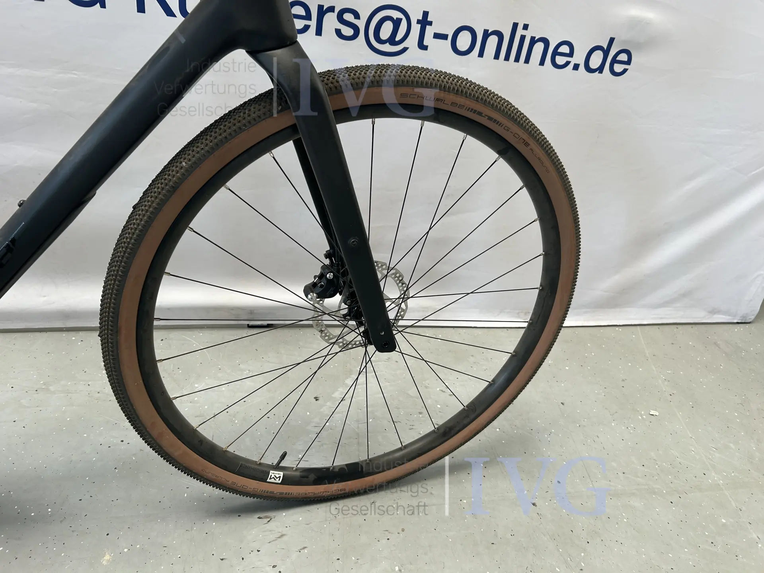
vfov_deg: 53.1
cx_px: 382
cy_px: 286
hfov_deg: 67.3
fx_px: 574
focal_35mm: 26
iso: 80
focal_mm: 5.7
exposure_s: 1/121
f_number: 1.5
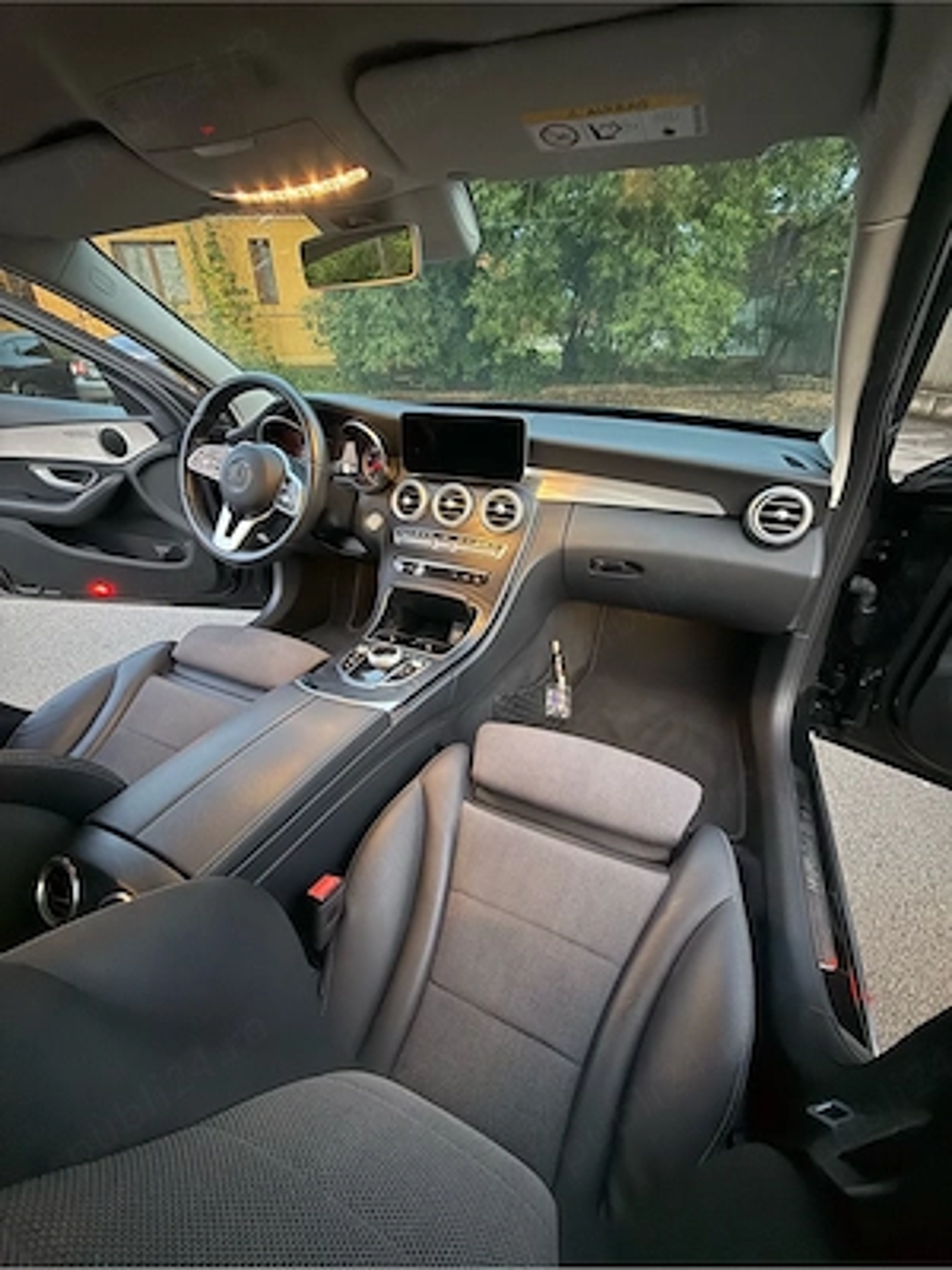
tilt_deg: -28.3
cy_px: 635
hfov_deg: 85.7
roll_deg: -0.4
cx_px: 476
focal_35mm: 14
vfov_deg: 102.1
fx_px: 513
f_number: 2.2
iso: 1250
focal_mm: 2.22
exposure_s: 1/46
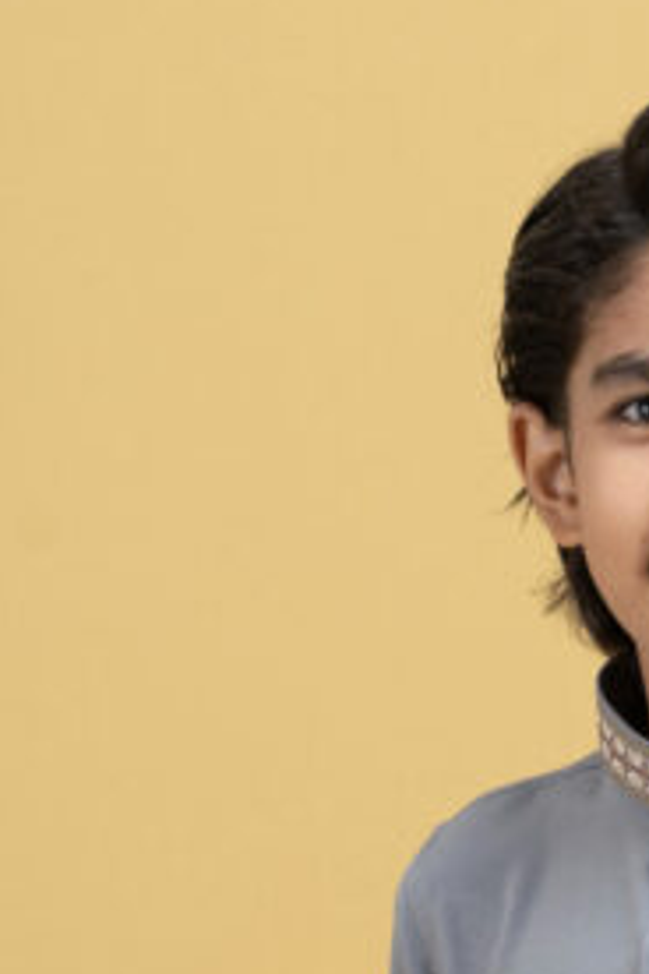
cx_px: 1252
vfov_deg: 3.3
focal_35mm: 628
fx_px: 16981
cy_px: 918
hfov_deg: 2.2
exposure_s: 1/125
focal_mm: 152
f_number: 8
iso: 160
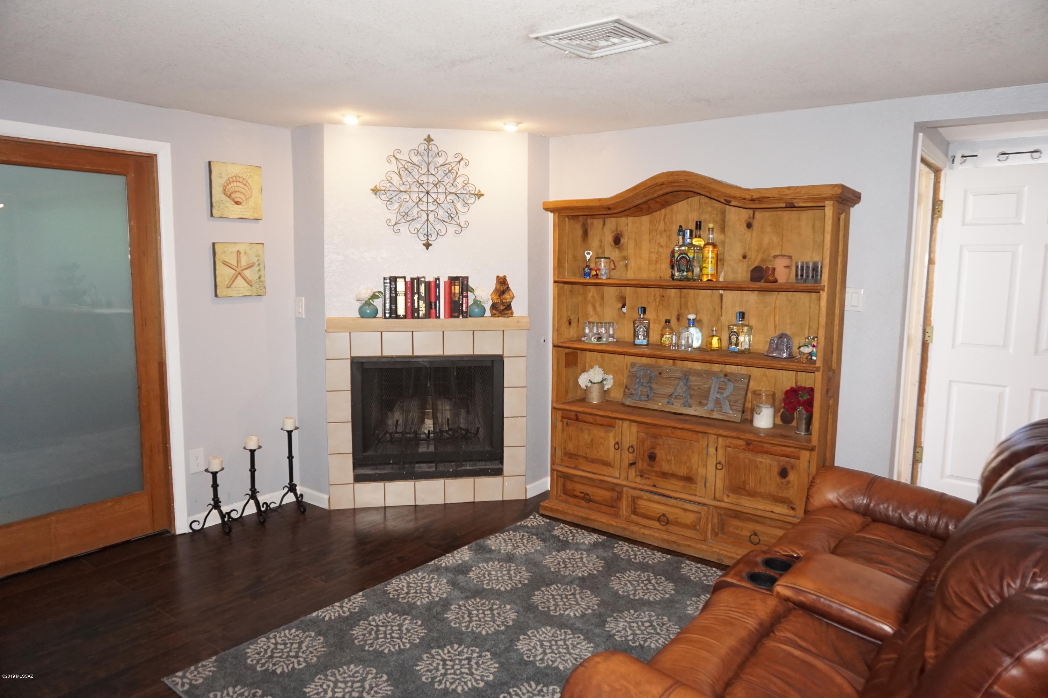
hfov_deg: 73.8
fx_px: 698
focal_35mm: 24
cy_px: 349
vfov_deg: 53.1
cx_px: 524
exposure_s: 1/160
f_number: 3.5
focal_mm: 16
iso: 1000
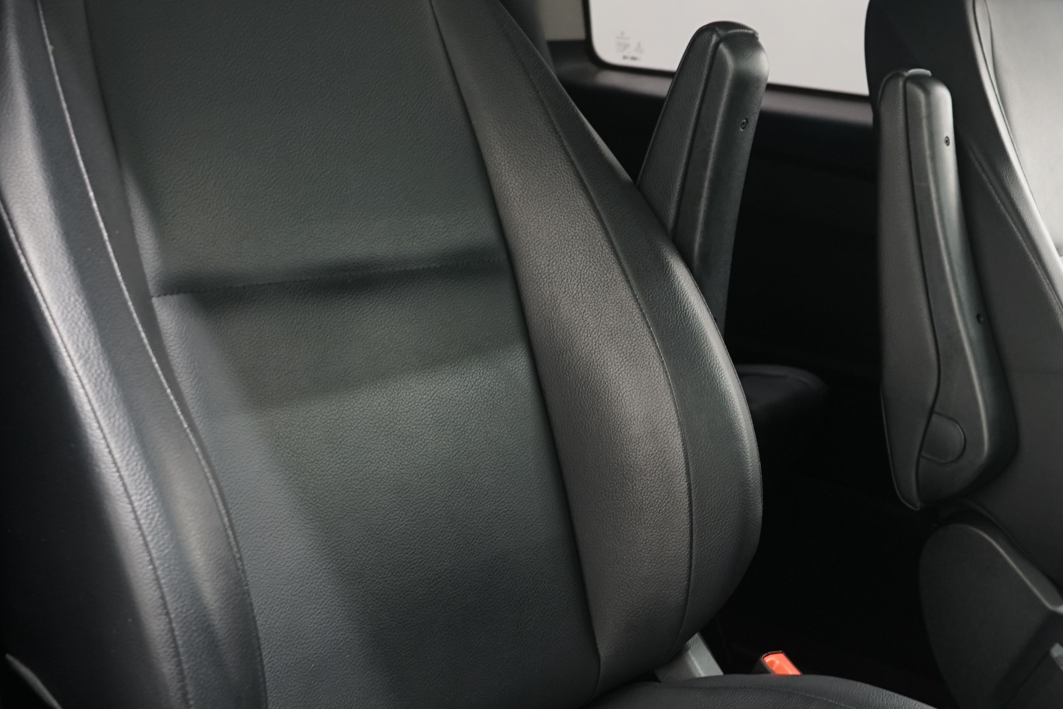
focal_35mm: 54
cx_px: 769
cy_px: 512
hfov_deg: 36.2
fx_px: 1594
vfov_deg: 24.8
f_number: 5.6
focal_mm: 28
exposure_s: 1/2.5
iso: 800
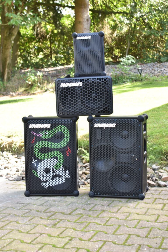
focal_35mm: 52
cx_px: 84
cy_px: 126
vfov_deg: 37.9
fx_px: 367
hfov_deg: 25.8
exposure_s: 1/60
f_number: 4
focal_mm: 35
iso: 100
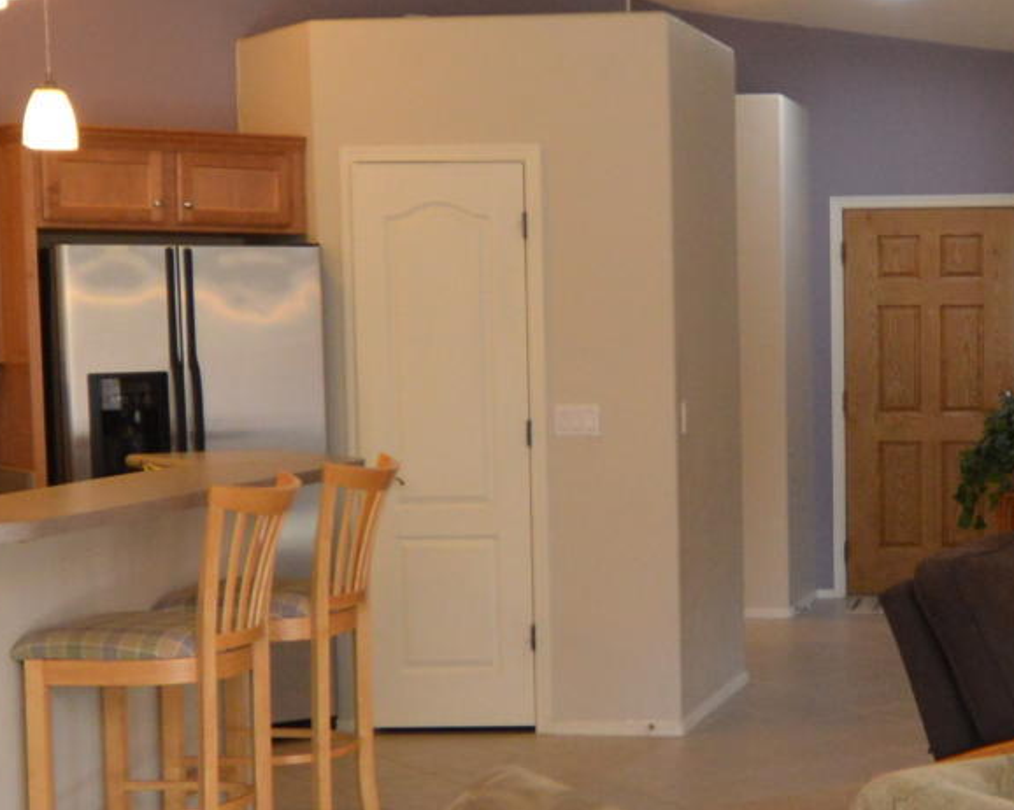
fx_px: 2190
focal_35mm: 73
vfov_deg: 20.9
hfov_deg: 25.2
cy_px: 482
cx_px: 921
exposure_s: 1/60
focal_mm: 10
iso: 450
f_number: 3.5
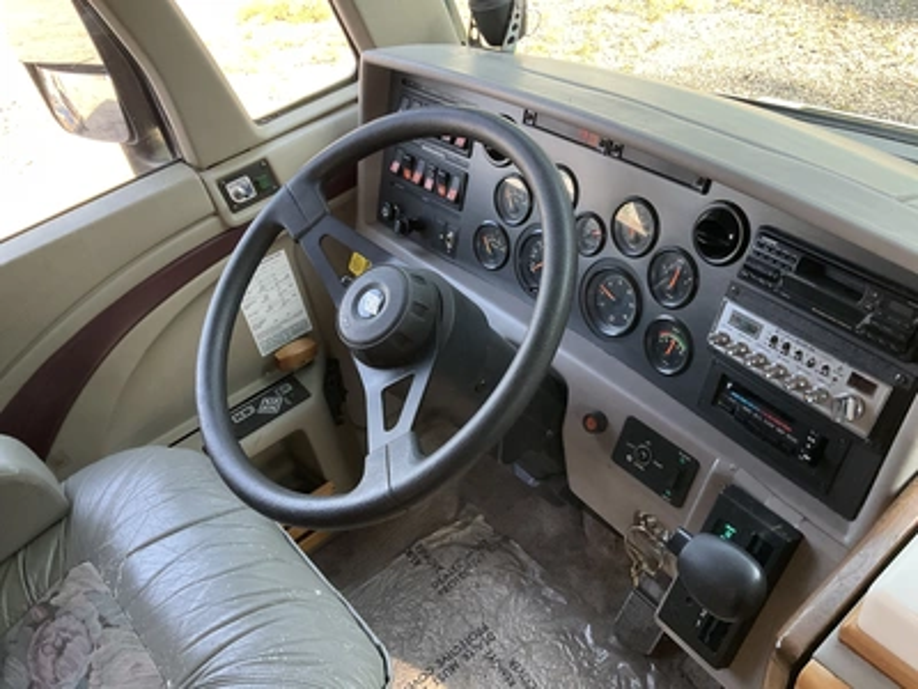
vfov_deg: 48.2
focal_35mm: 29
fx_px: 769
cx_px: 459
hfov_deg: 61.7
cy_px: 344
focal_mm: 3
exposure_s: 1/122
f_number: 1.8
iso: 64
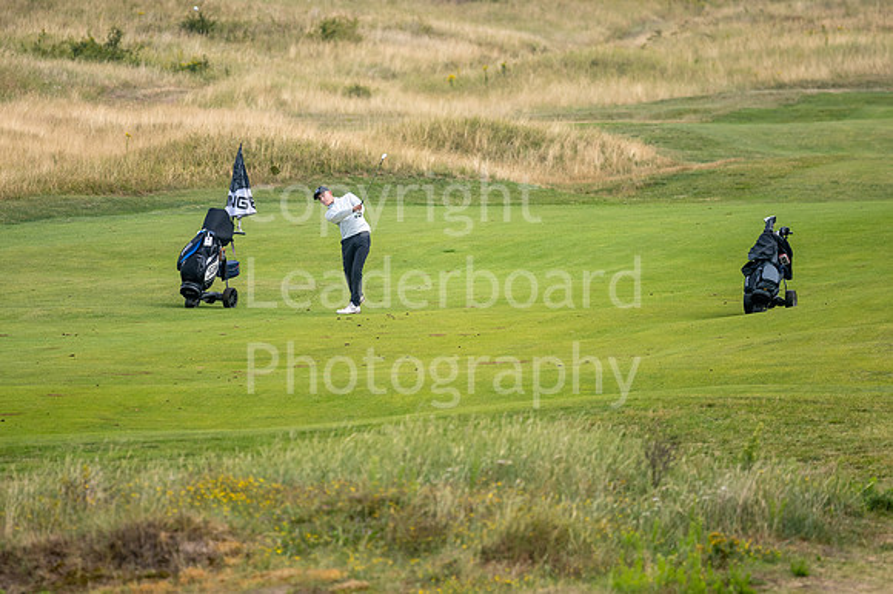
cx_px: 446
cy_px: 297
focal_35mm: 450
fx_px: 11156
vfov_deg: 3.1
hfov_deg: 4.6
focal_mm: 300
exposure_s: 1/1000
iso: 200
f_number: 4
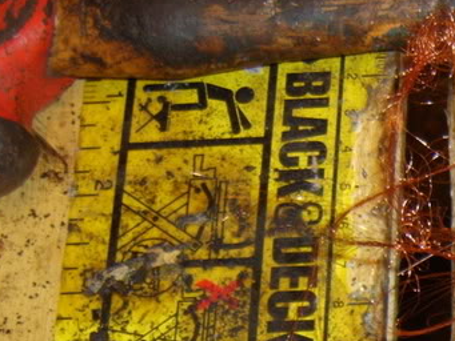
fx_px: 1223
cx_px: 666
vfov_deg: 15.1
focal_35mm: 93
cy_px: 462
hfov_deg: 18.8
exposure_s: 1/30
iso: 141
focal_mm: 8.1
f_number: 2.7
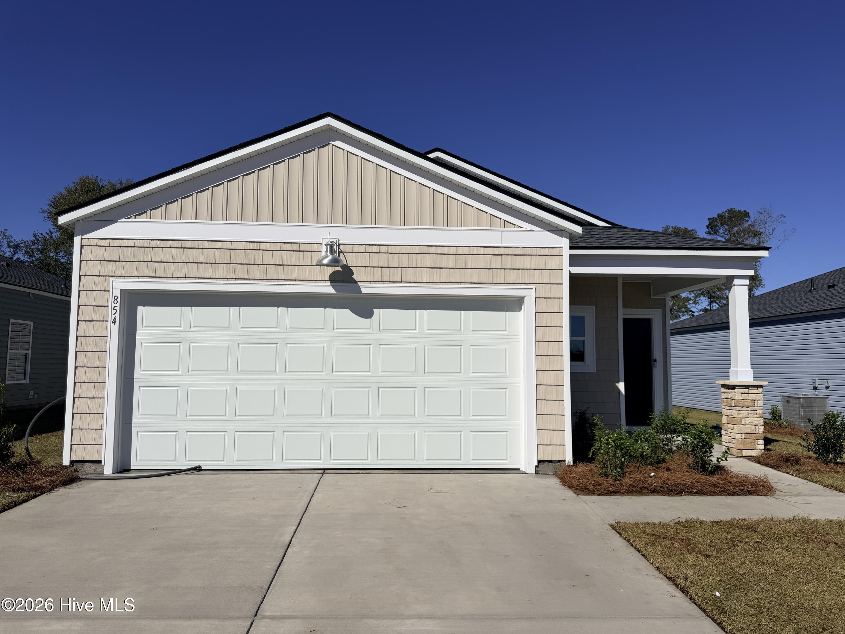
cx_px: 422
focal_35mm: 24
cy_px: 317
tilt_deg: +3.7
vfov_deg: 56.8
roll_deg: -1.0
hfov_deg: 71.6
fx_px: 586
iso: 80
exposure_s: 1/17544
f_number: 1.78
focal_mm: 6.76
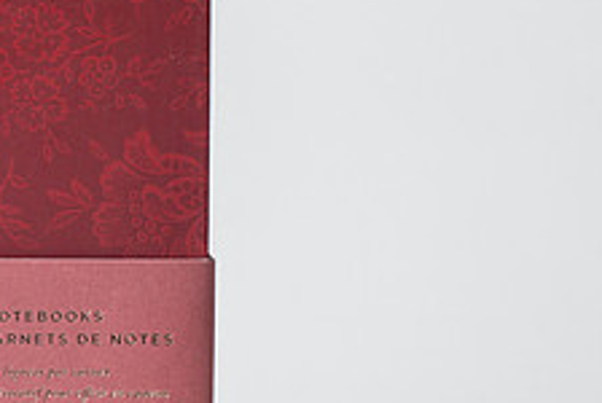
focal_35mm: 142
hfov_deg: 14.2
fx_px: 2378
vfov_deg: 9.7
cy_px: 332
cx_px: -32
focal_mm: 50
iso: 200
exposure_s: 1/250
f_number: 11
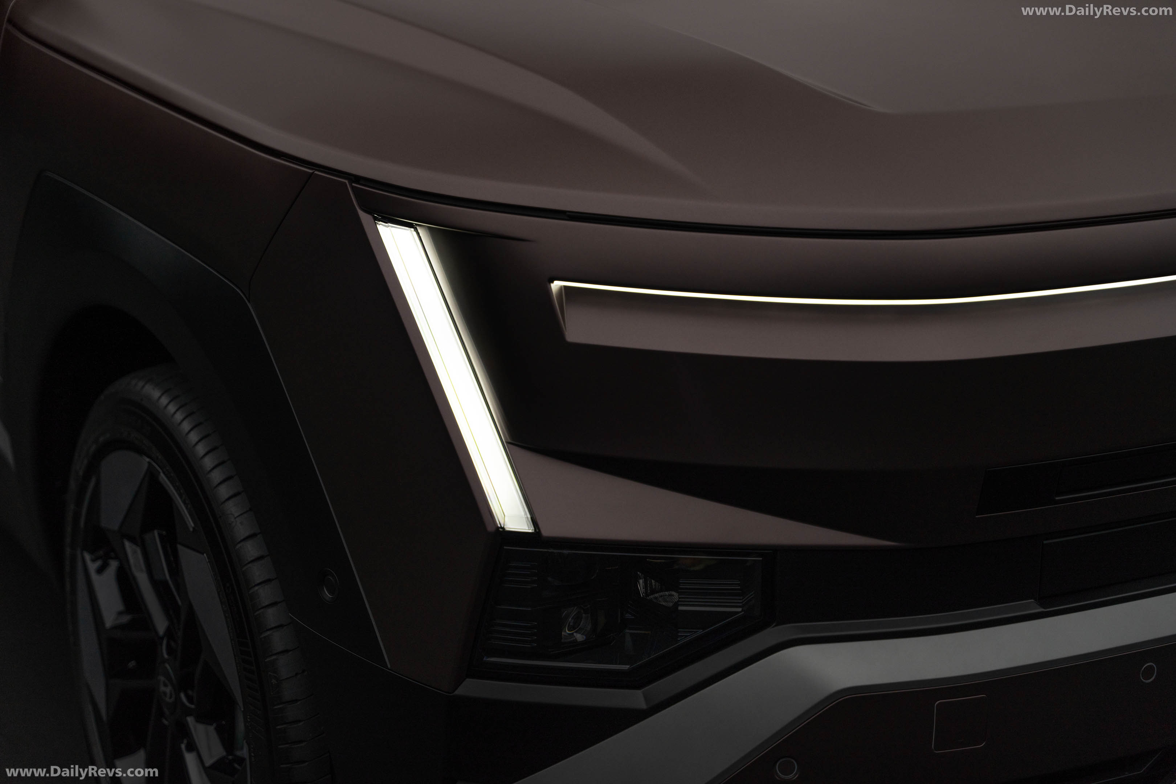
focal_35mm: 70
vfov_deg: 19.5
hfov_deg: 28.8
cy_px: 392
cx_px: 588
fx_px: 2286
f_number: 3.5
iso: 400
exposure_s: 1/160
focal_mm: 70
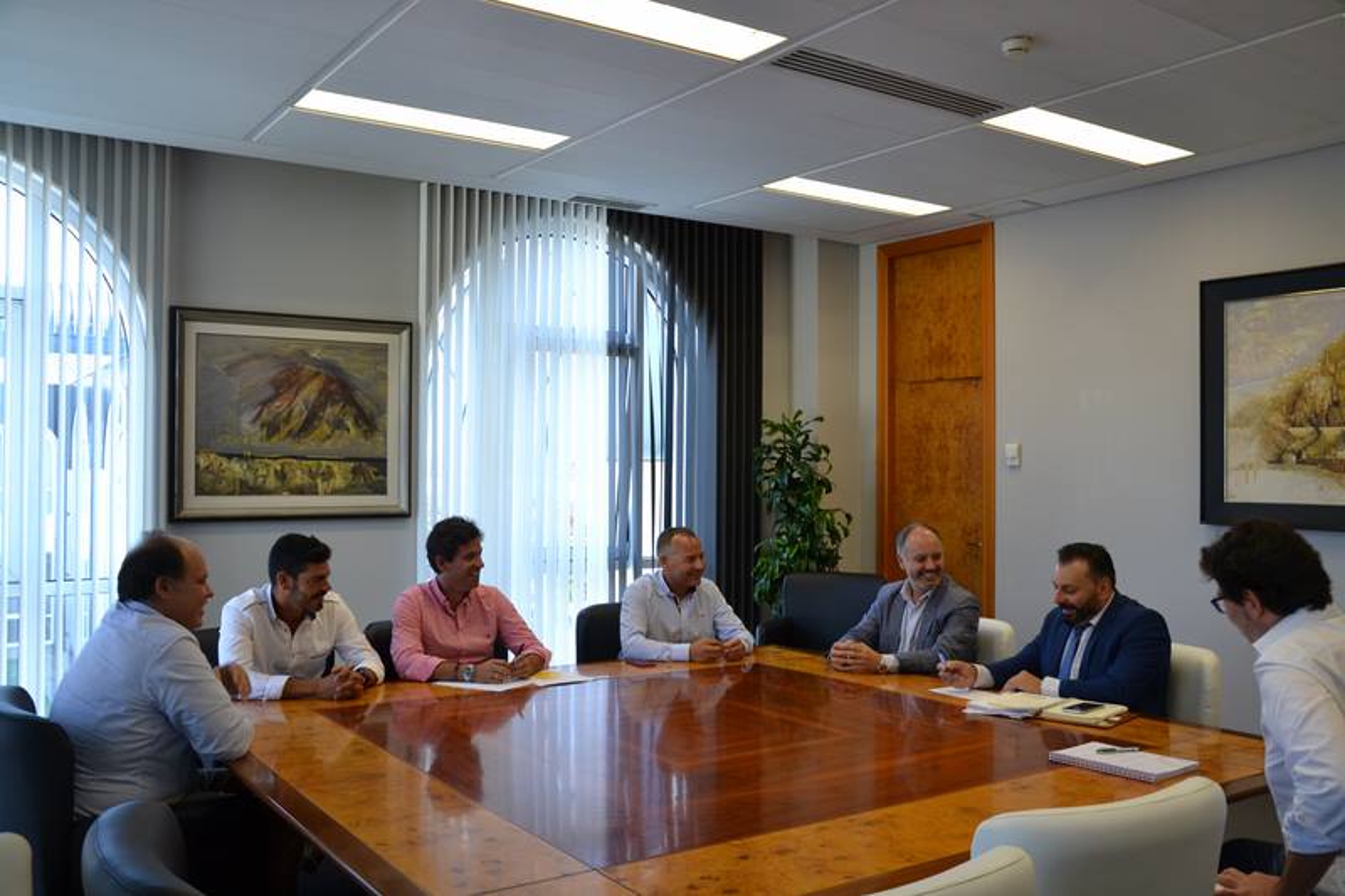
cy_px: 448
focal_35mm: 32
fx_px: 1177
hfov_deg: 59.5
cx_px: 672
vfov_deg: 41.7
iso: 400
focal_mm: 21
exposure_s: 1/80
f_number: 4.5
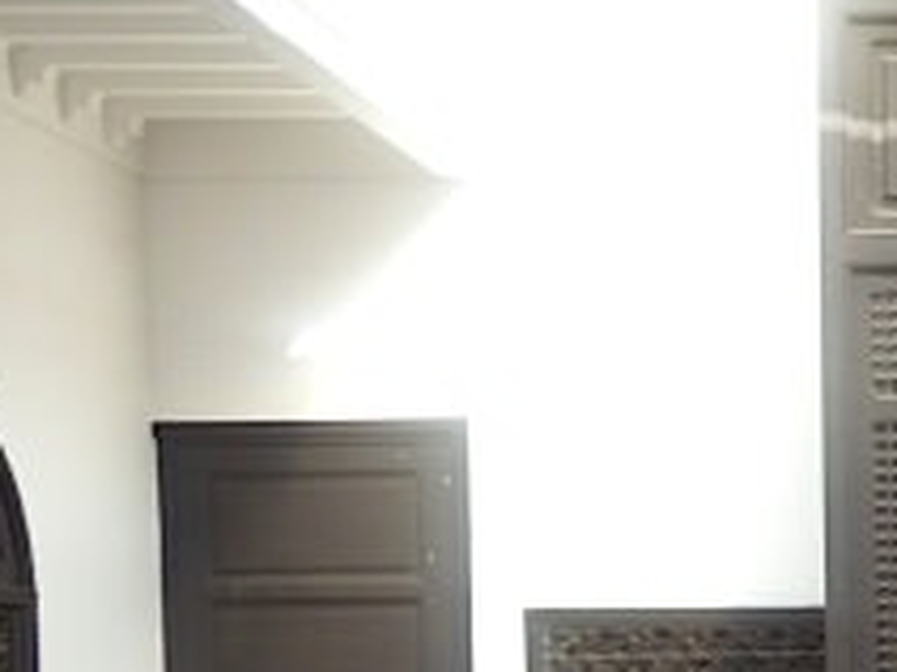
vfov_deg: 18.5
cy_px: 778
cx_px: 1199
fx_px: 1968
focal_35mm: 76
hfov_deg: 22.6
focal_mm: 4.1
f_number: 3.3
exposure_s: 1/30
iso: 100
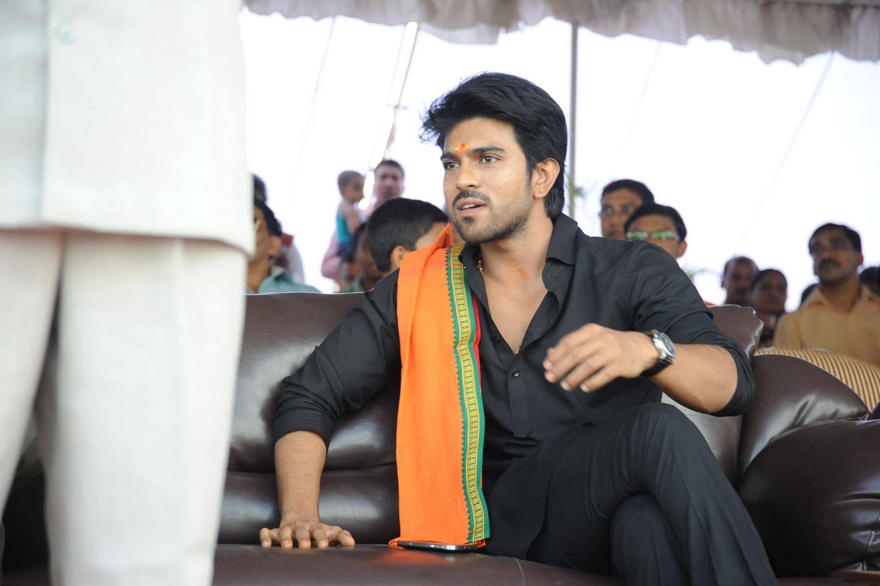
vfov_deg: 11.4
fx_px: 2932
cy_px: 293
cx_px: 440
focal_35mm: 120
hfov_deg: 17.1
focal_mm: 120
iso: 640
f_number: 5.6
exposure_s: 1/125
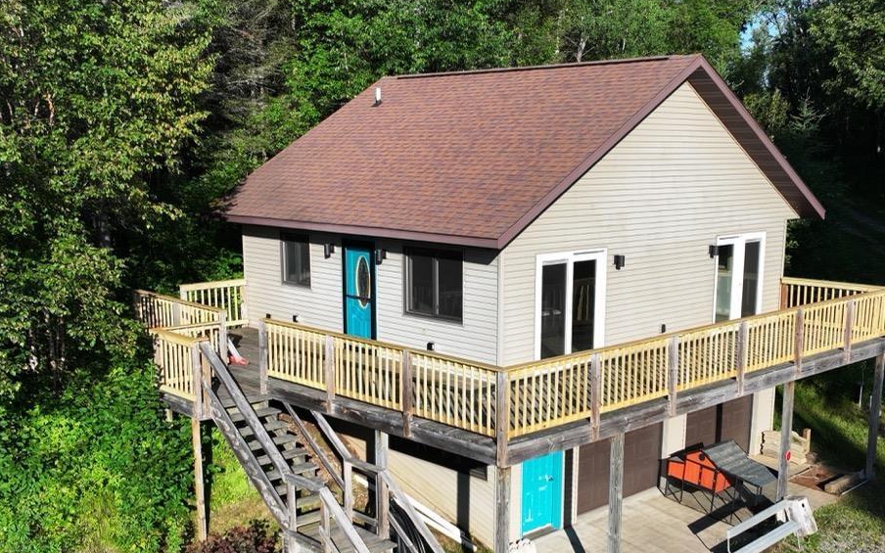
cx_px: 461
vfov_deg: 35.0
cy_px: 365
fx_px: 868
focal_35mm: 36
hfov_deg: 54.0
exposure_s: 1/2000
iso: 110
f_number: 2.8
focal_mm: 12.29
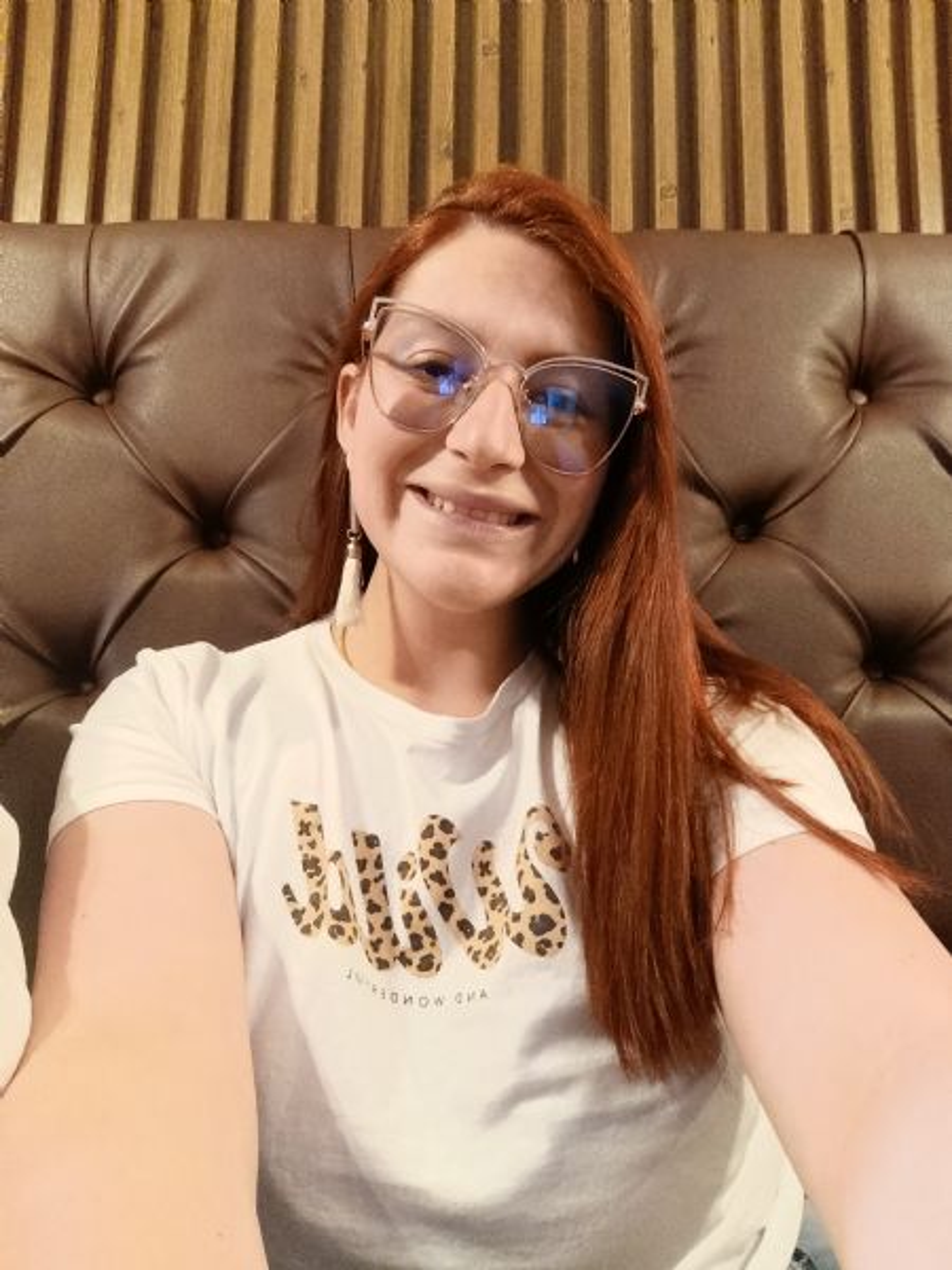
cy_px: 635
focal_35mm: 24
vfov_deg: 71.6
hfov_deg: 56.8
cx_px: 476
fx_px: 880
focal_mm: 3.27
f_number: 2.4
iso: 250
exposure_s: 1/24
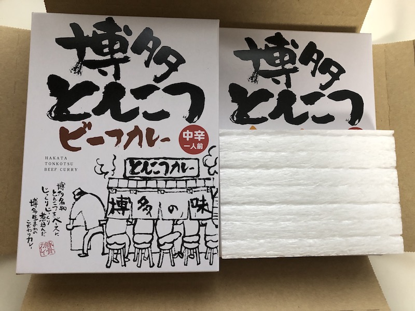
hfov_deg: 63.4
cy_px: 156
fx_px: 336
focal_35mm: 28
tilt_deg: -82.8
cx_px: 208
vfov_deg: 49.7
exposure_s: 1/17
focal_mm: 3.99
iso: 80
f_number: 1.8
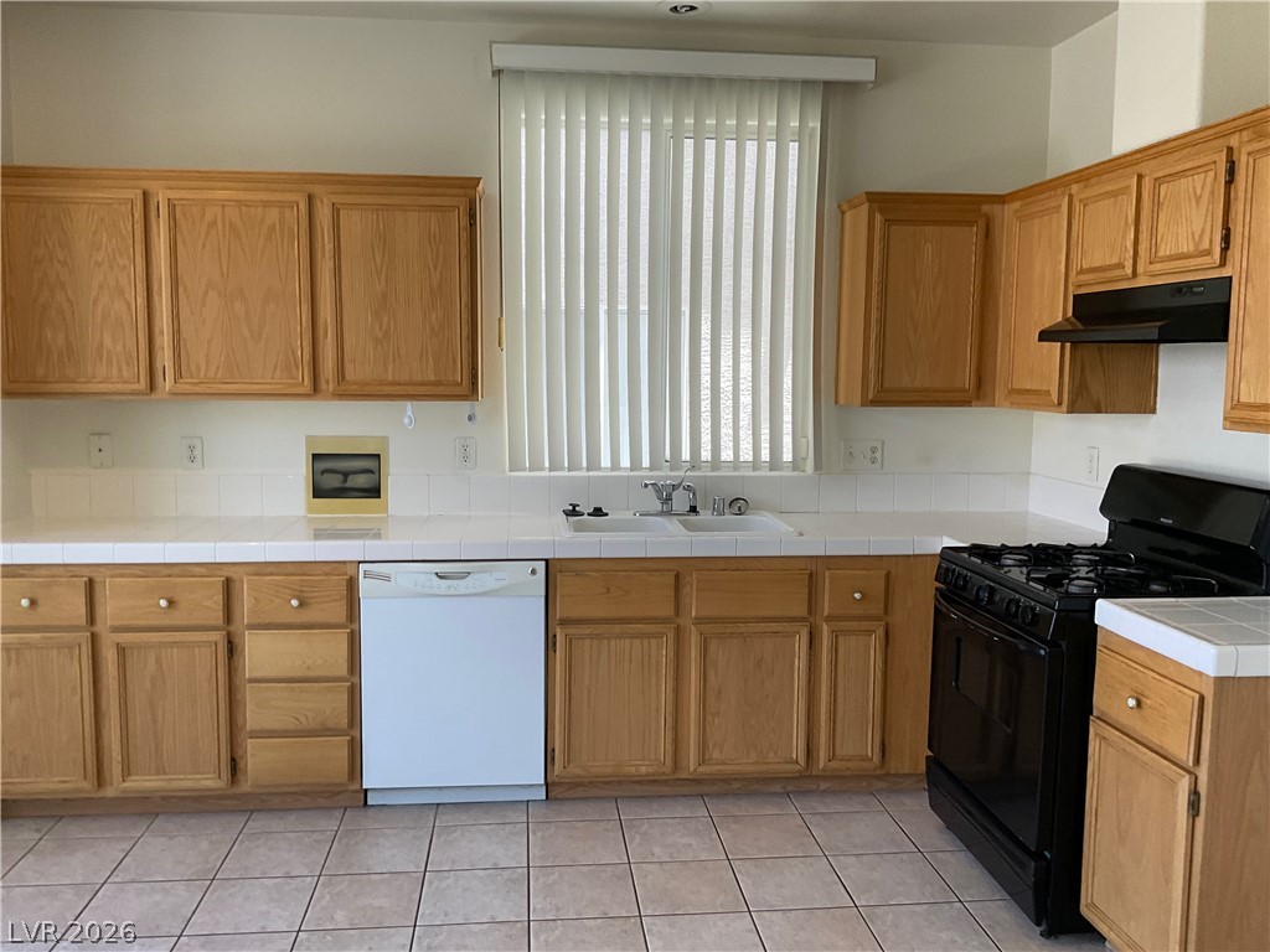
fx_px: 1064
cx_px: 635
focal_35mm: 29
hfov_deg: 61.7
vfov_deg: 48.2
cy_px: 476
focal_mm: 3
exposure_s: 1/60
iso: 64
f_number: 1.8
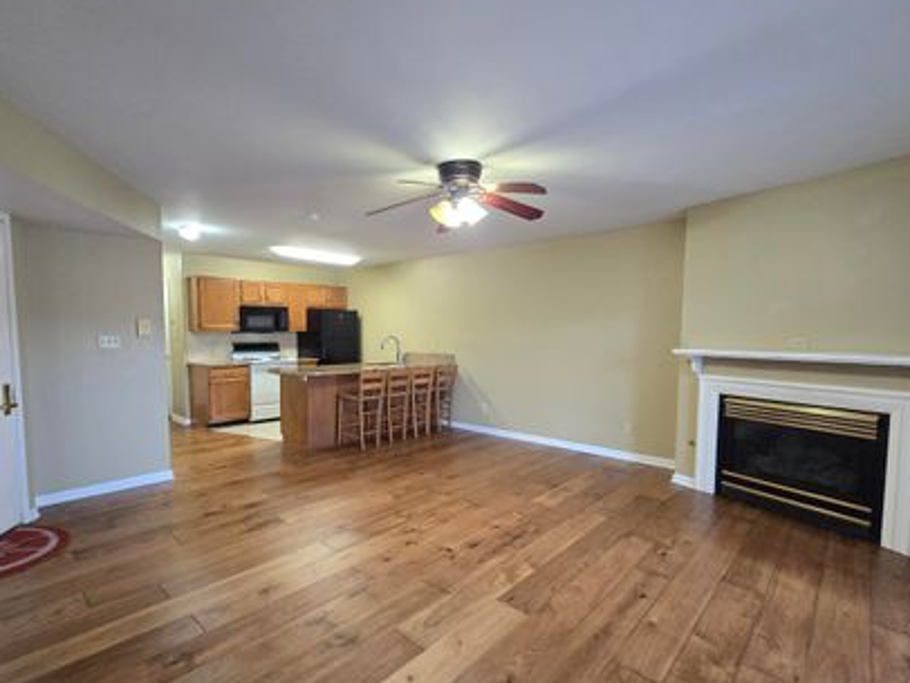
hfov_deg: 94.2
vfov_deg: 78.1
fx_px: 421
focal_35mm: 16
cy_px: 357
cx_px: 410
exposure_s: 1/60
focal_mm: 2.2
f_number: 2.2
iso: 640
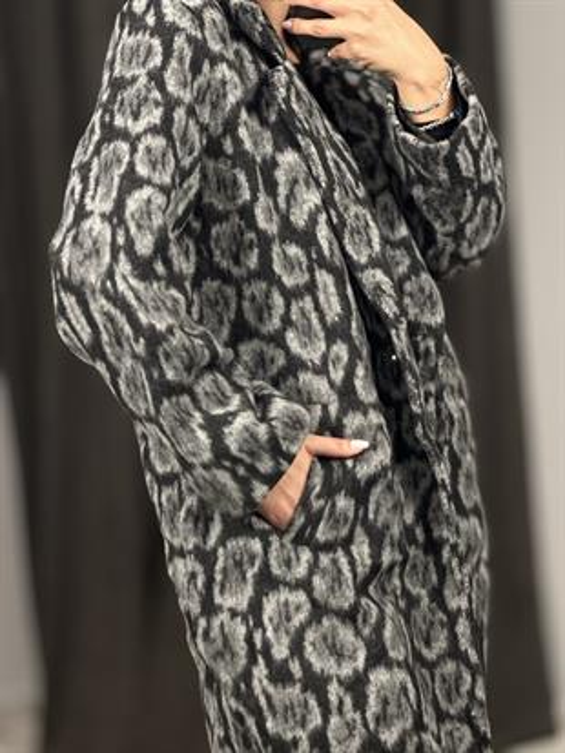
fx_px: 1675
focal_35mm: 77
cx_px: 282
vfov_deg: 25.3
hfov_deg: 19.1
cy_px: 376
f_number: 2.8
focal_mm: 9
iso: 125
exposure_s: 1/33
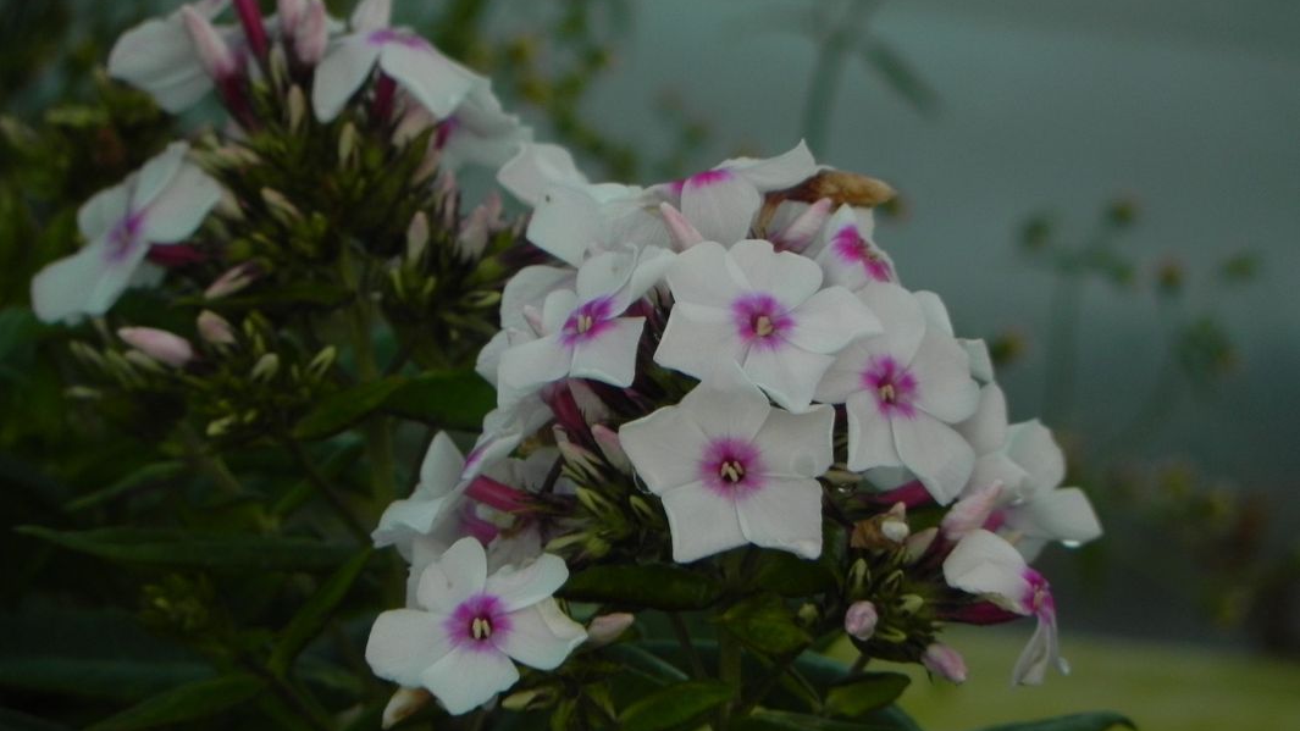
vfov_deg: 1.6
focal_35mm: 740
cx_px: 650
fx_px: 25508
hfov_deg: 2.9
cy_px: 383
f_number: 5
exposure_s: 1/80
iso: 160
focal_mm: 120
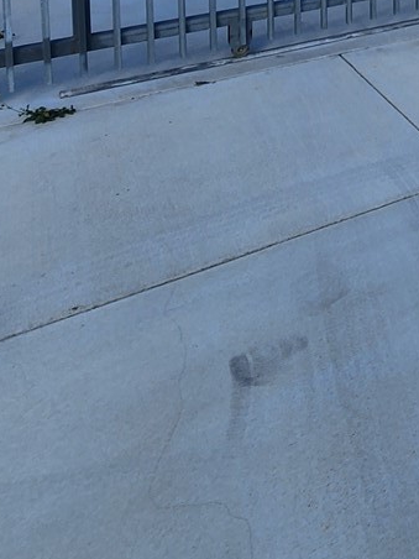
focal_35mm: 46
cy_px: -194
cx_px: 634
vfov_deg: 30.7
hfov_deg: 24.3
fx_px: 742
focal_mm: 2.2
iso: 50
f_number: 2.2
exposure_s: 1/1449
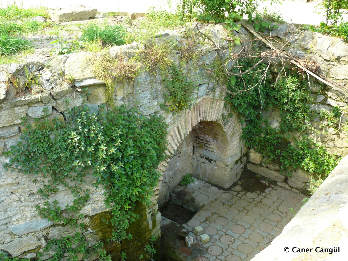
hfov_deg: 52.6
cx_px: 174
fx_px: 352
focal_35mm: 35
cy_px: 130
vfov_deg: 40.7
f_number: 5.6
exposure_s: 1/20
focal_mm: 7.4
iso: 200
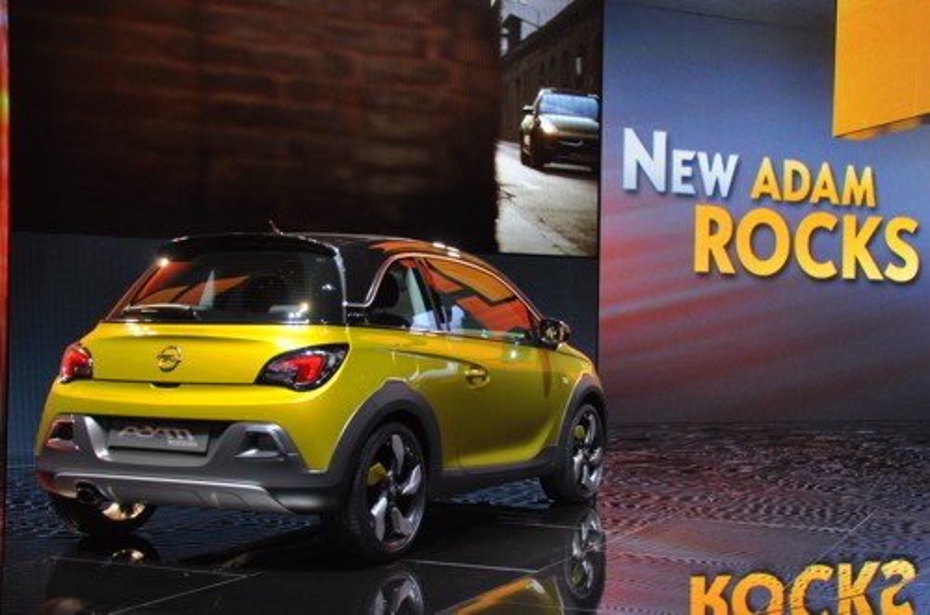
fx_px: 1005
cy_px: 308
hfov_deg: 49.6
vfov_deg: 34.1
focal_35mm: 39
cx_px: 465
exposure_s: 1/60
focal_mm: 26
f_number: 4
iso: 720
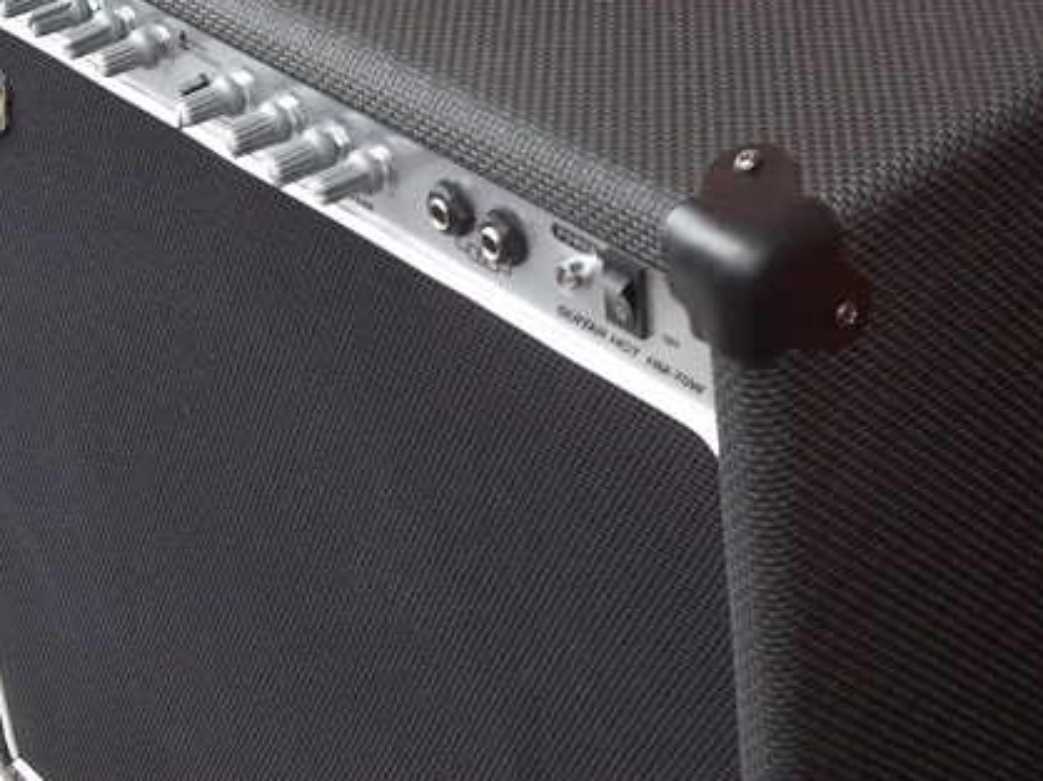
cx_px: 412
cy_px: 92
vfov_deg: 16.6
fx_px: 2650
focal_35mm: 88
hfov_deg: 22.2
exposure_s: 1/25
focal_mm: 8.8
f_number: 3.6
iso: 160
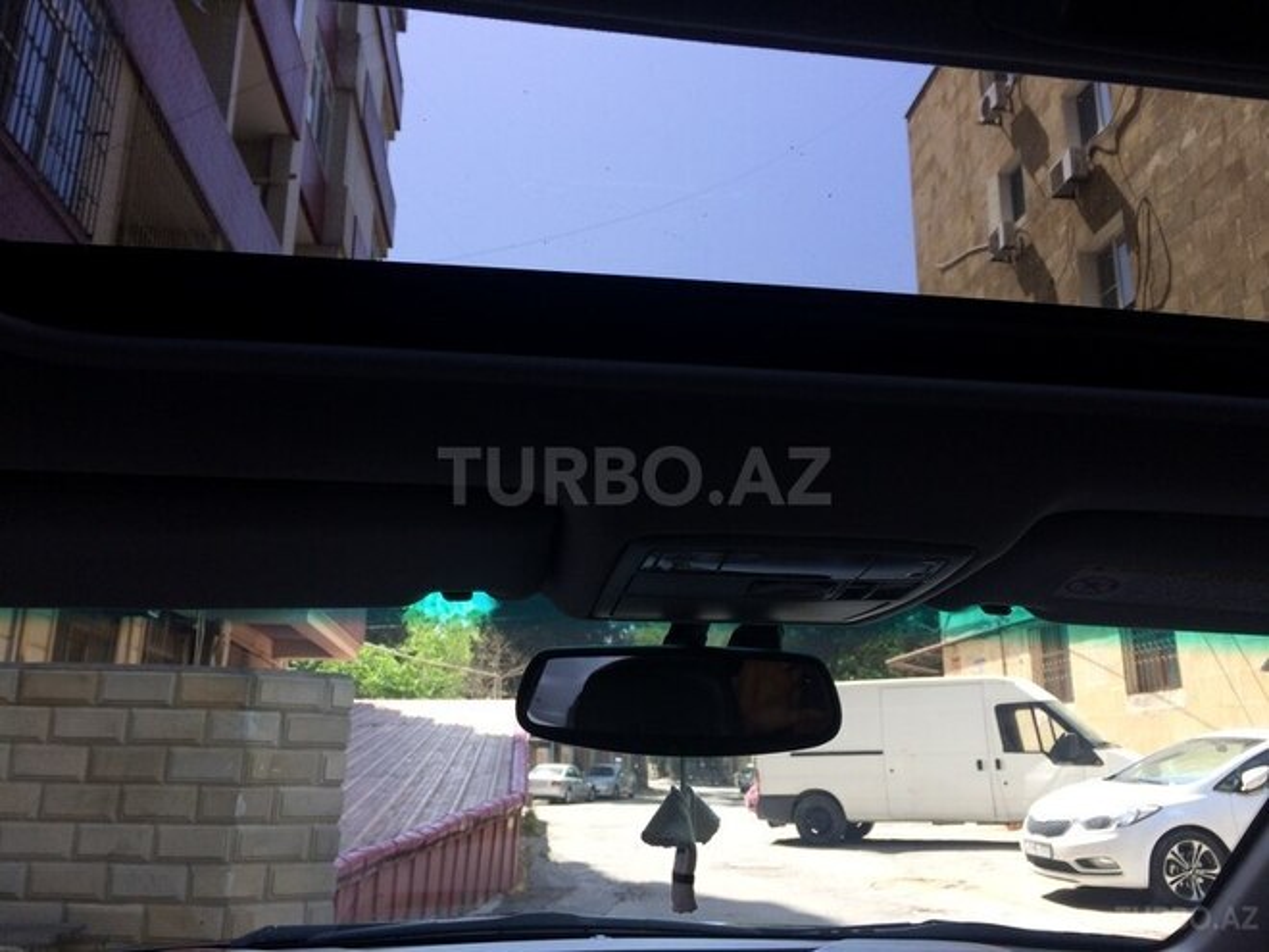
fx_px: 1063
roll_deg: -0.3
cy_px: 476
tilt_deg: +15.0
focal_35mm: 29
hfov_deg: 61.7
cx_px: 634
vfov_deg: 48.2
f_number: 2.2
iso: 32
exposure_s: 1/351
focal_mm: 4.15
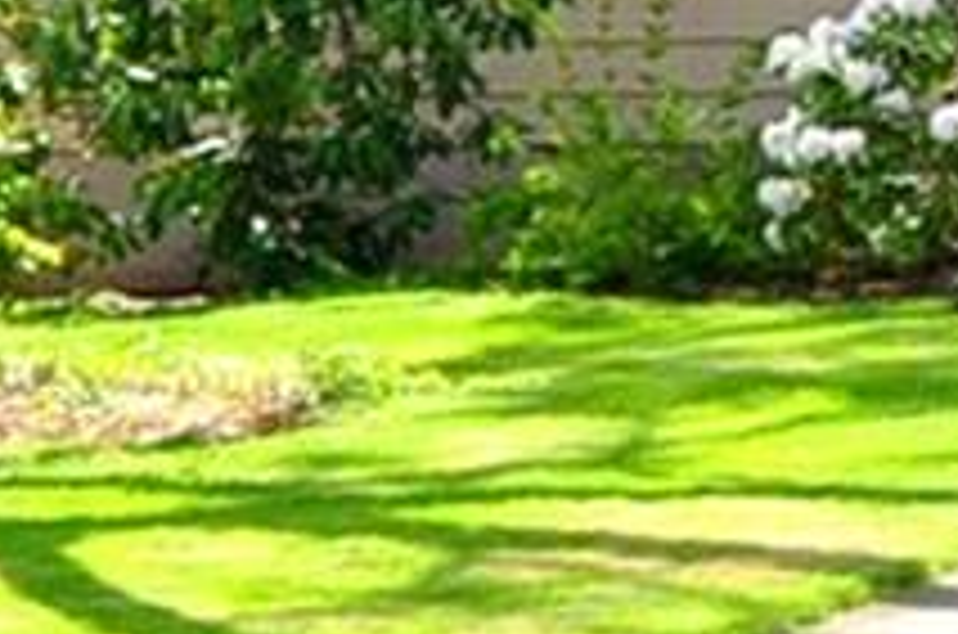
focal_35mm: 144
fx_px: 3823
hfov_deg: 12.7
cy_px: -636
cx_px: 1853
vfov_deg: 8.9
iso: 500
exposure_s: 1/320
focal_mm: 20
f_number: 8
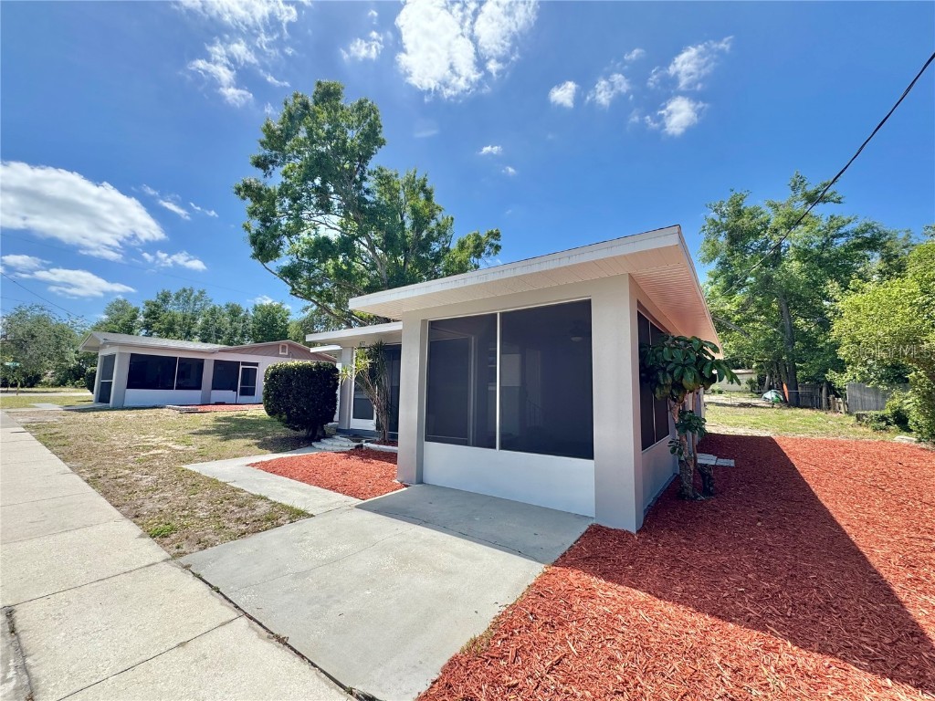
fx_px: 378
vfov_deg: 85.7
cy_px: 350
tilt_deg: +6.8
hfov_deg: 102.1
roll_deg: -0.6
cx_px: 468
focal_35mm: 14
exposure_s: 1/1094
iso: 40
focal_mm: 2.22
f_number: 2.2
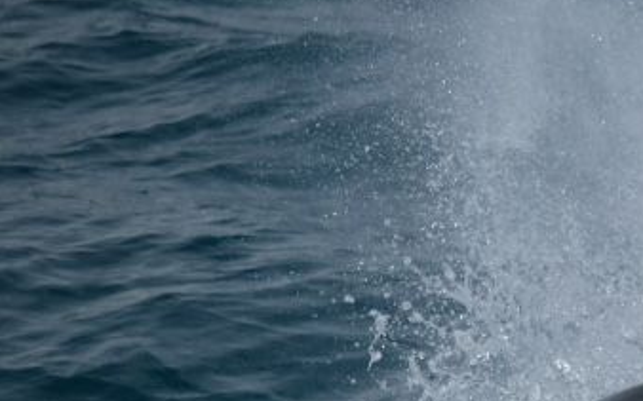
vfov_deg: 0.9
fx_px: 25331
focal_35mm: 1446
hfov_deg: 1.5
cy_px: 250
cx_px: 729
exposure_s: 1/8000
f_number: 6.3
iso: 800
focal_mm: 600
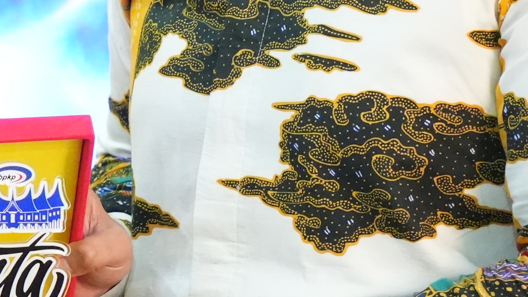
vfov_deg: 4.4
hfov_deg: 7.7
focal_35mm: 278
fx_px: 3892
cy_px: -5
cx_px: -148
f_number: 4.5
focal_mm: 55
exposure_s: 1/100
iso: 10000
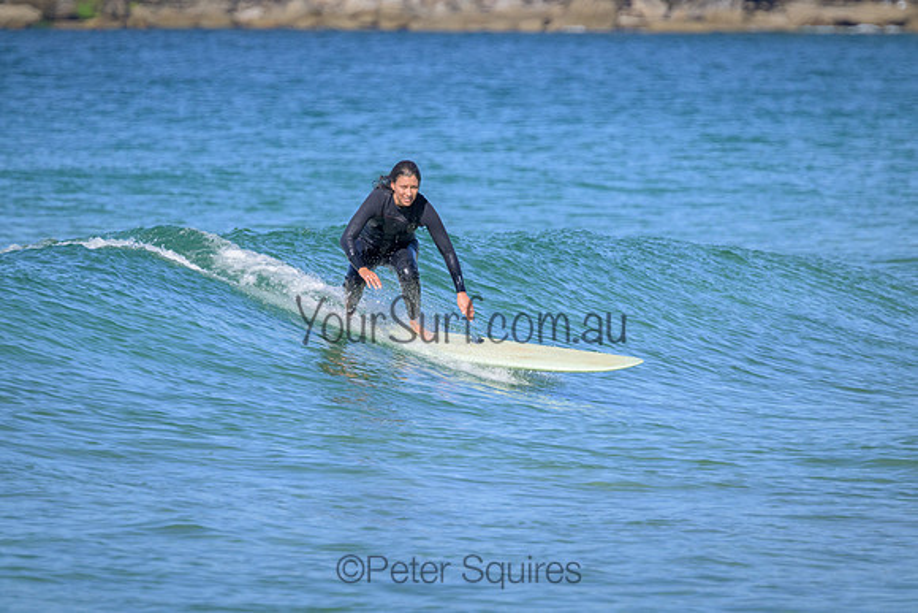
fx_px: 17343
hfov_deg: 3.0
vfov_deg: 2.0
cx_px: 459
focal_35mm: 680
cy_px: 306
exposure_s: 1/2000
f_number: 11
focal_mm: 680
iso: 1600
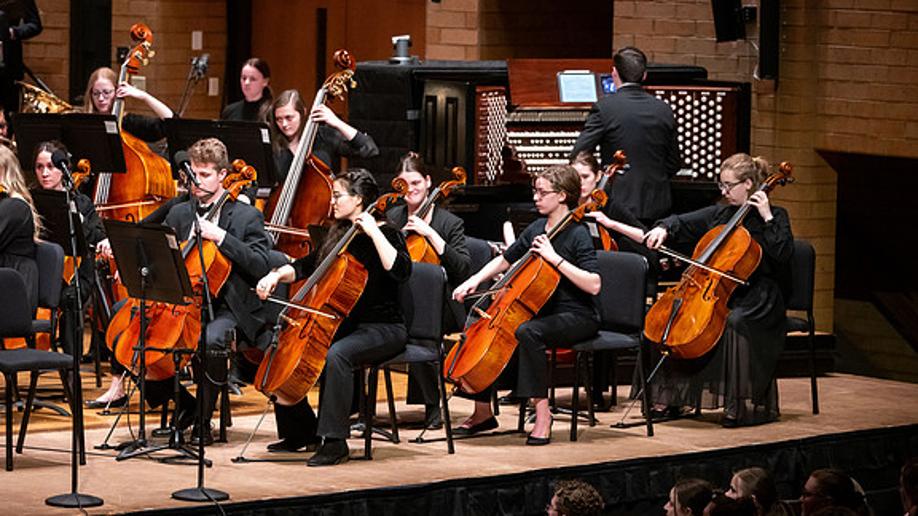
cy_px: 227
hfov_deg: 12.4
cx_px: 457
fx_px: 4235
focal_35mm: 174
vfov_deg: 7.0
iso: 8000
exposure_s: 1/400
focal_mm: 165
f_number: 3.5
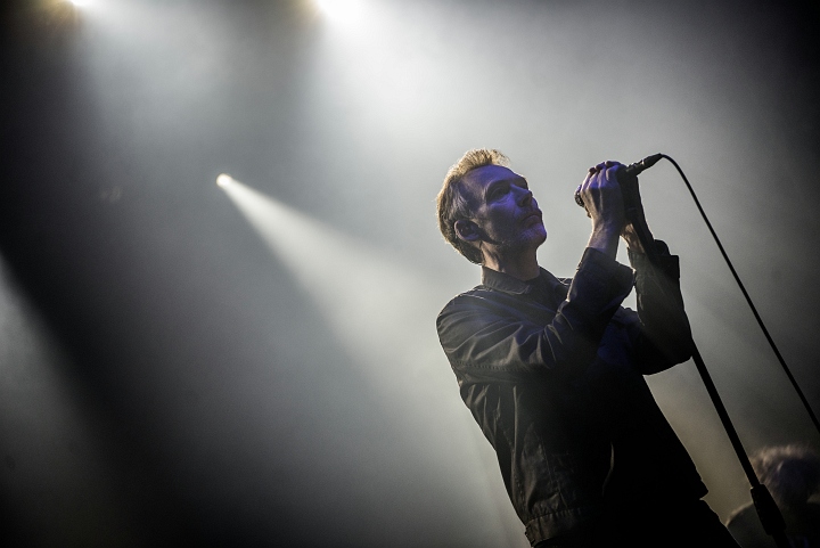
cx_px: 410
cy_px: 274
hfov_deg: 28.8
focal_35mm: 70
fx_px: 1595
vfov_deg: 19.5
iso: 800
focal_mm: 70
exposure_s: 1/100
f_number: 2.8
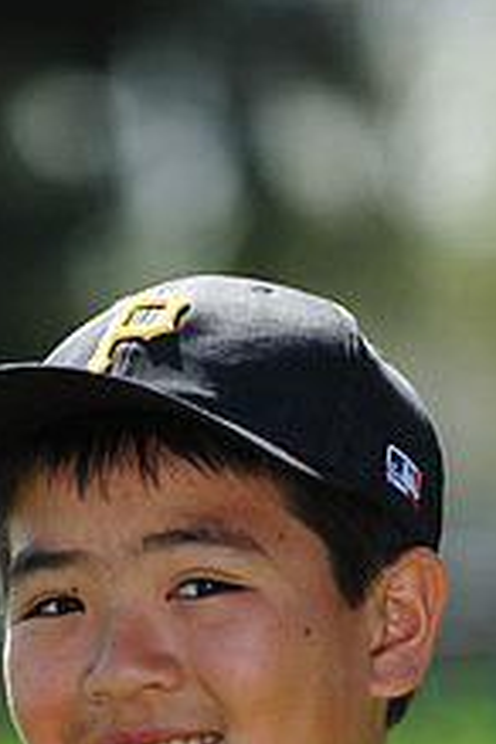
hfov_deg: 2.6
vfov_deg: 3.9
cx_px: 92
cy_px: 839
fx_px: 10952
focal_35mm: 530
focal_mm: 200
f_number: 4.5
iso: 200
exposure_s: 1/1000
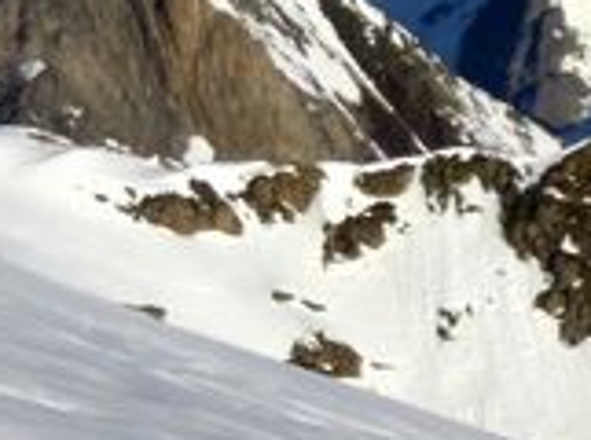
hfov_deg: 7.4
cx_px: -257
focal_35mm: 264
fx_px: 4497
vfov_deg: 5.6
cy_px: -172
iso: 100
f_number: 13
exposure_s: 1/160
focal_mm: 9.5
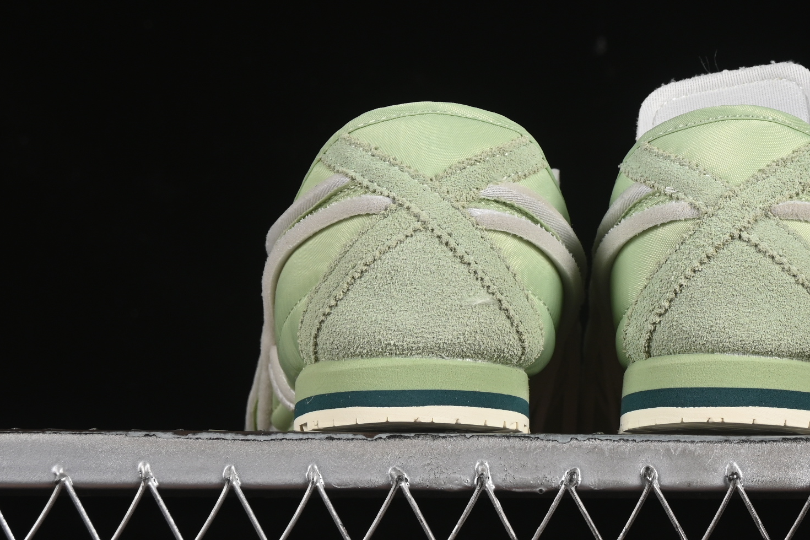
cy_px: 114
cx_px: 577
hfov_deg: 14.4
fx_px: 3195
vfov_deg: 9.6
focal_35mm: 142
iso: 160
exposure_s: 1/80
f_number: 8
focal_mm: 50
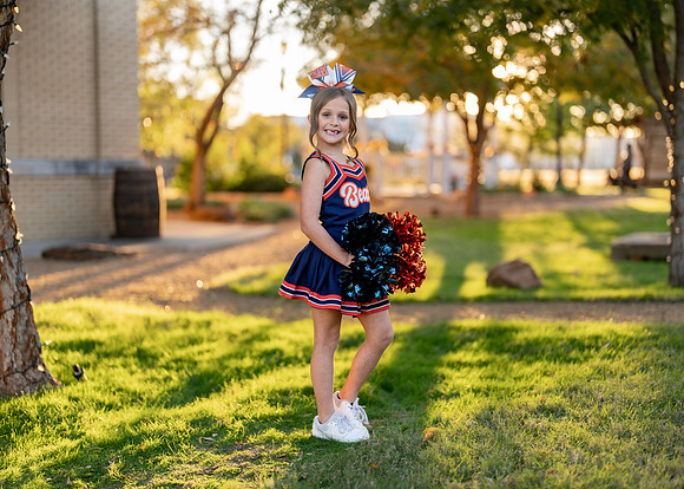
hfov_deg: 37.2
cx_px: 342
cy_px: 244
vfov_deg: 27.0
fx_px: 1018
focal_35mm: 52
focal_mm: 50
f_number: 1.2
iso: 100
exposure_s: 1/400
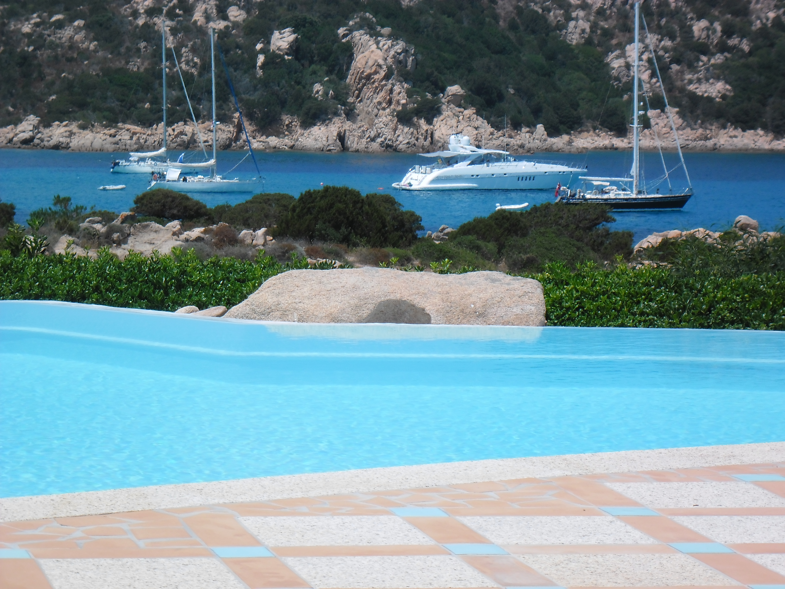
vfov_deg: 11.0
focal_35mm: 135
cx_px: 392
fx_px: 3061
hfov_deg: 14.6
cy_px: 294
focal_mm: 24.5
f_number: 5.9
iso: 80
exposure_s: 1/430
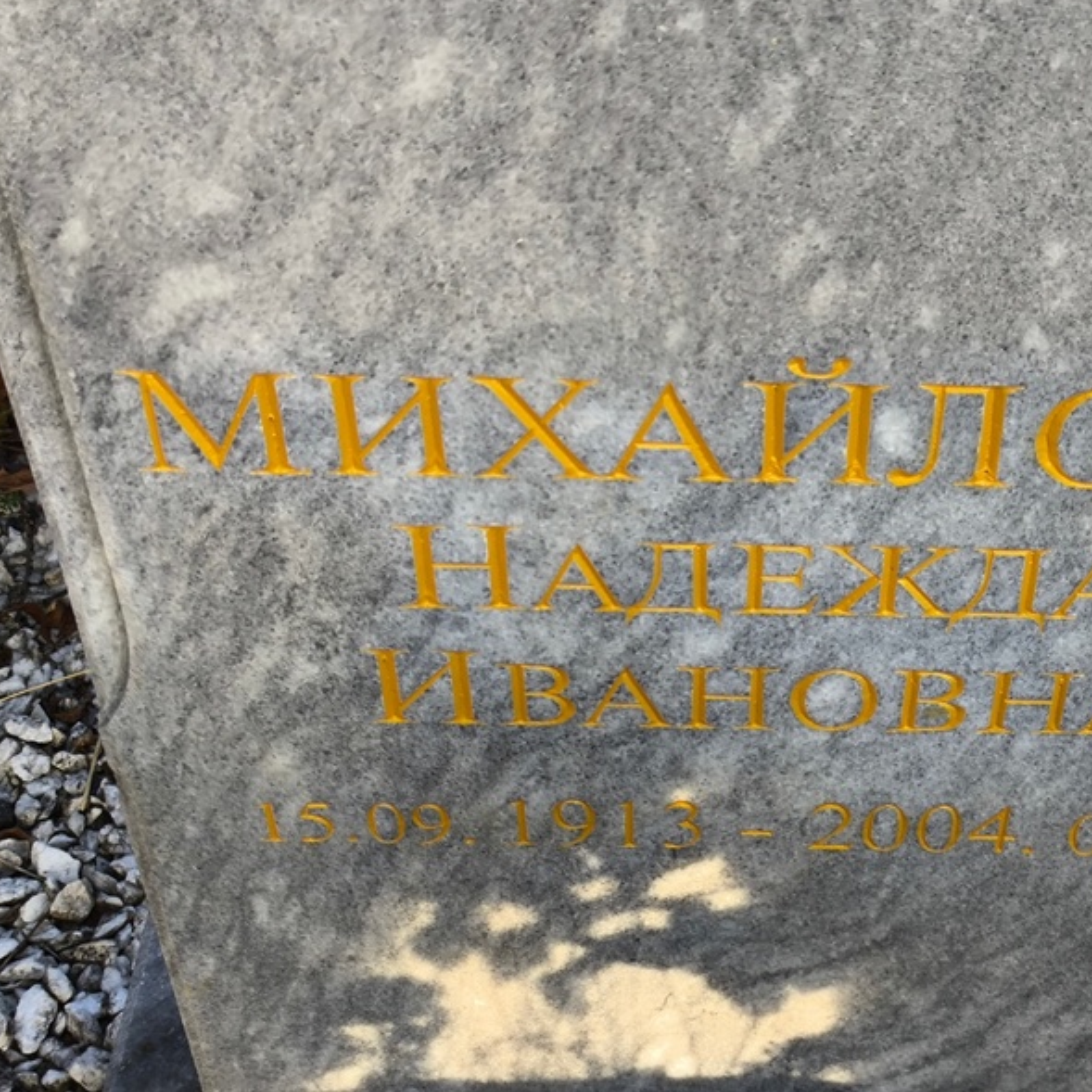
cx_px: 724
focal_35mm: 60
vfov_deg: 28.6
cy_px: 538
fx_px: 2141
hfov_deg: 28.4
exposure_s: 1/215
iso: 50
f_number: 1.7
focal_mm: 4.71
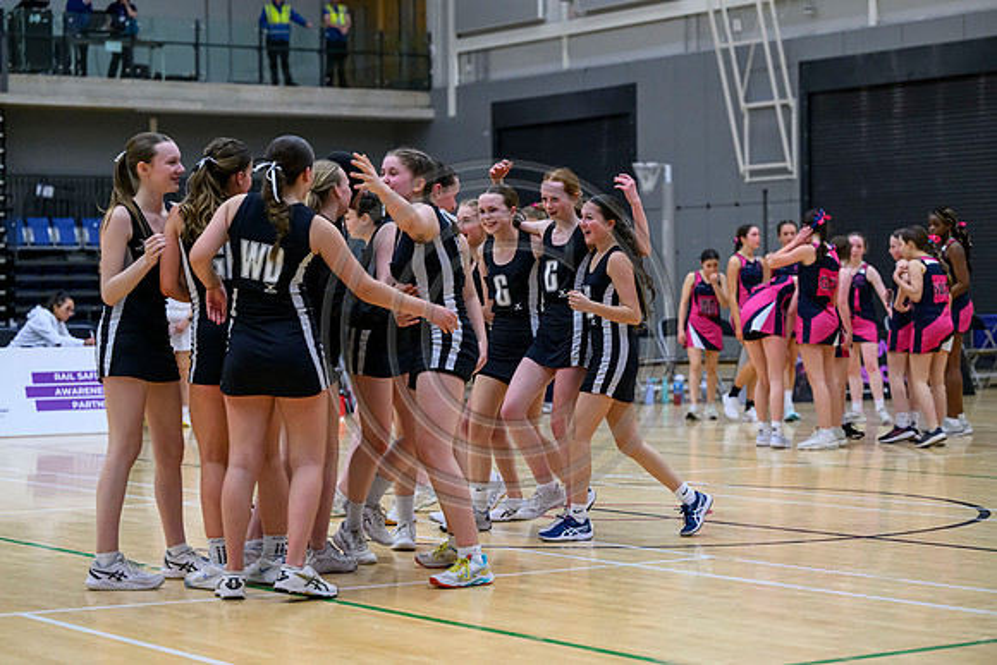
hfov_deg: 23.1
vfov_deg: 15.5
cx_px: 498
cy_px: 332
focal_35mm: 88
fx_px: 2438
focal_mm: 88
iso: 6400
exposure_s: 1/1250
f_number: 3.2
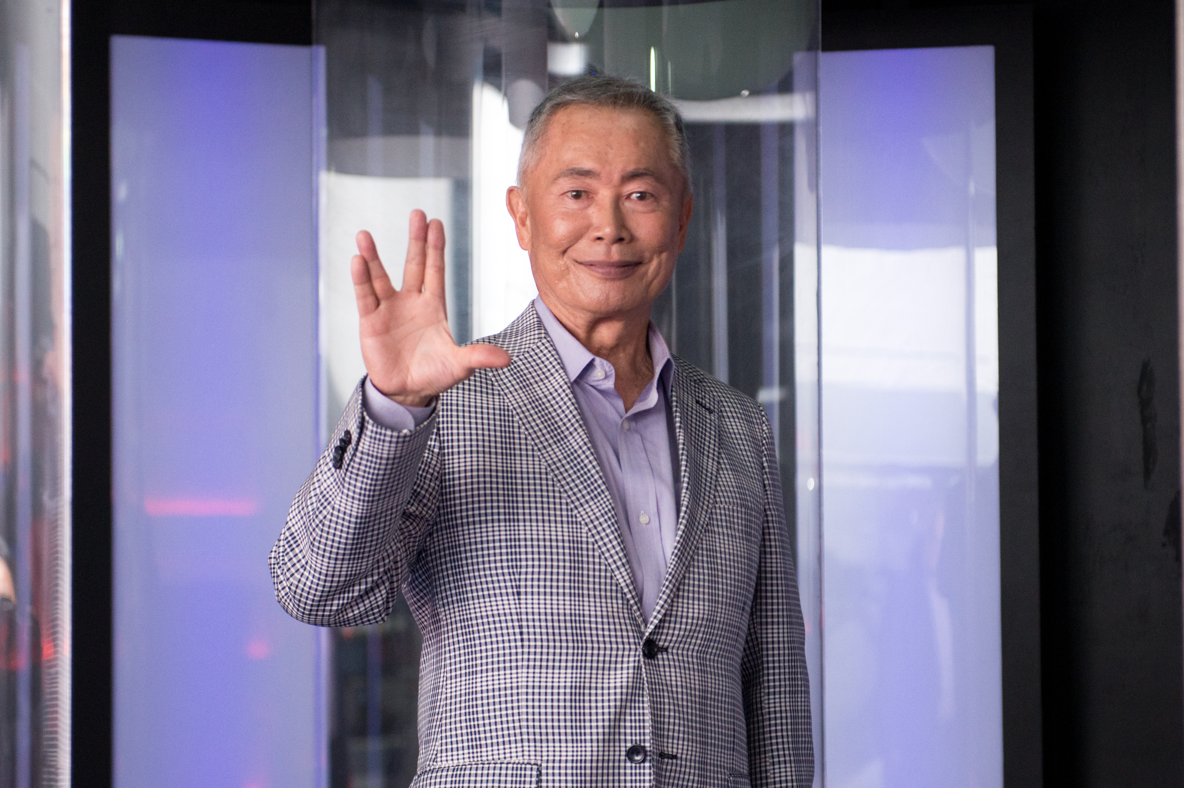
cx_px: 592
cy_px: 394
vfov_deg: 19.4
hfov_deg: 28.9
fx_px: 2301
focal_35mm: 70
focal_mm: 70
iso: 1600
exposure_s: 1/125
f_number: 2.8
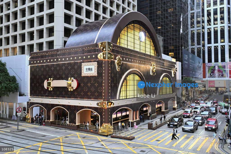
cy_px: 77
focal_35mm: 32
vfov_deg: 41.7
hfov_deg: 59.5
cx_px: 116
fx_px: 202
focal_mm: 31.5
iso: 5000
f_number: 8
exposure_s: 1/80
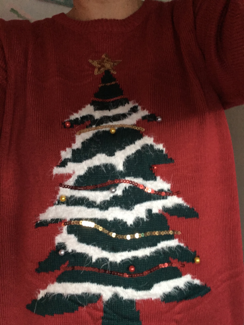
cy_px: 162
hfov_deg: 45.4
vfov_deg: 58.4
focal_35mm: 31
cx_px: 122
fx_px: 291
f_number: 2.4
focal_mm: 2.15
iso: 200
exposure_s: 1/20
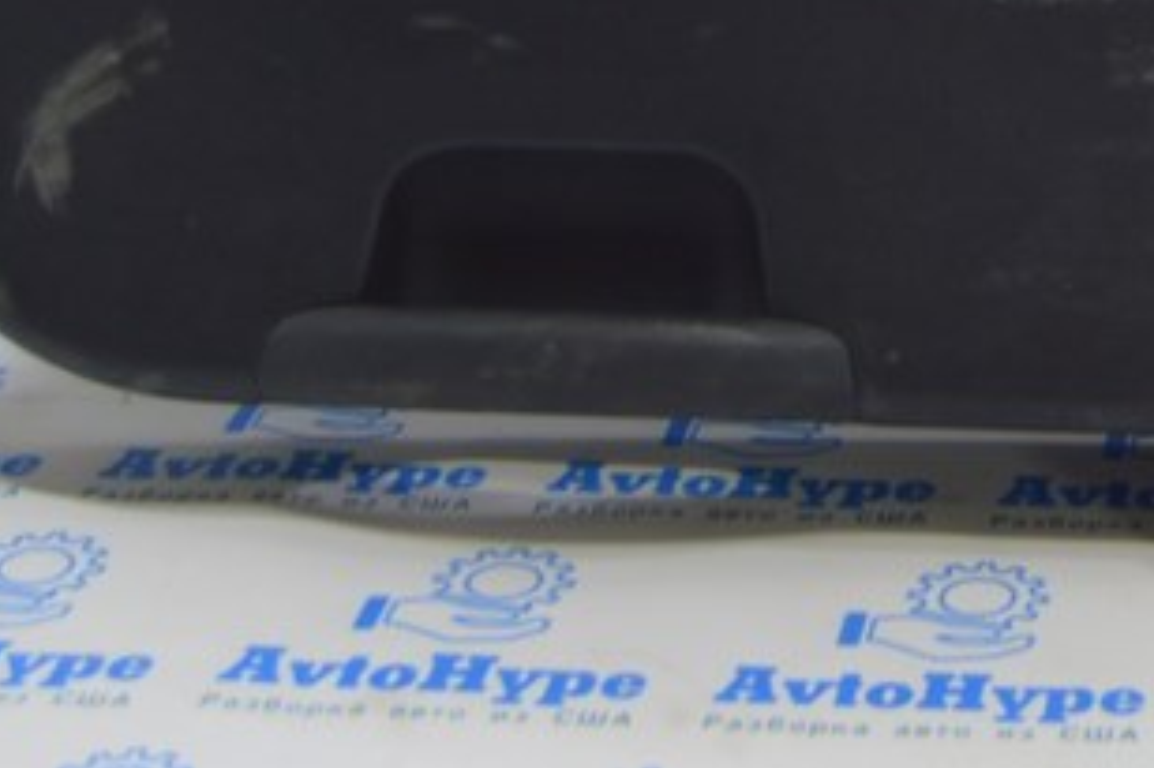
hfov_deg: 17.1
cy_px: -504
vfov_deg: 11.3
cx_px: 1341
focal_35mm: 115
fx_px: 3673
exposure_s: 1/20
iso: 400
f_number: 5.6
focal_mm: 23
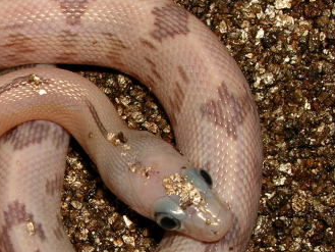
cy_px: 191
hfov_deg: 19.1
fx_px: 987
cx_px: 64
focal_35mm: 102
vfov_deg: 14.5
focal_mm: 7
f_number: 5.2
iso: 50
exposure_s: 1/60.1
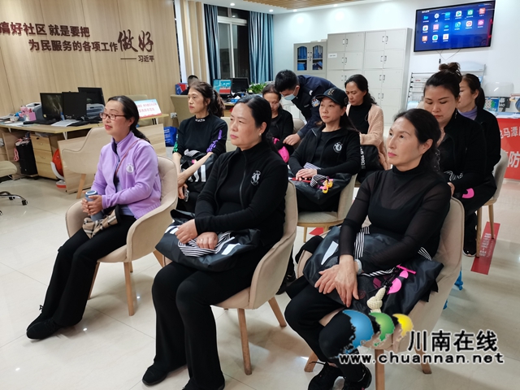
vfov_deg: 53.1
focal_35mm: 26
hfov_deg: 67.3
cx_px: 260
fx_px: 391
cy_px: 195
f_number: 1.8
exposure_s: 1/50
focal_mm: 5.58
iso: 250
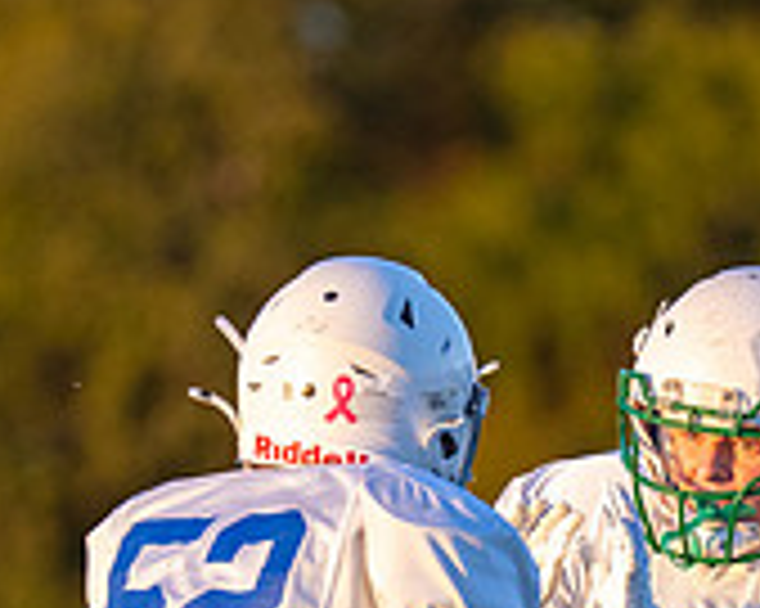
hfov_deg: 2.0
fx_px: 21379
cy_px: 787
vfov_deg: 1.6
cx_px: 641
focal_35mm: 951
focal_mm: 200
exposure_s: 1/2500
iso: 800
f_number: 2.8
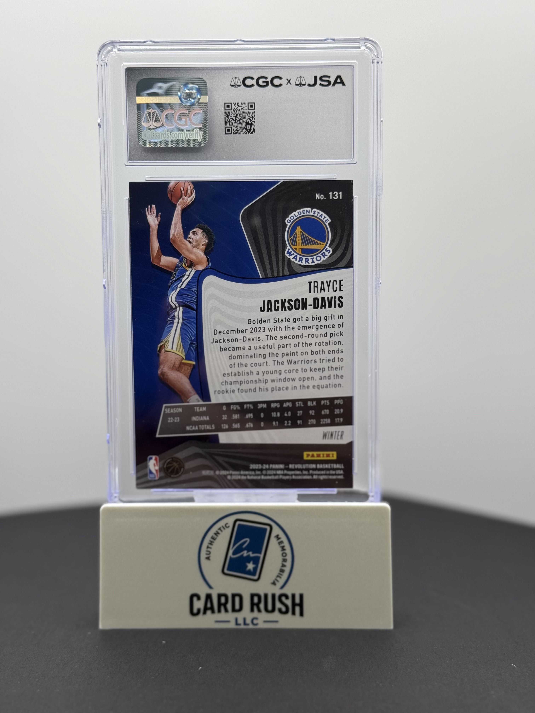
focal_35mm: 48
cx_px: 268
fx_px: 989
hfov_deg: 30.3
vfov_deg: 39.7
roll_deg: -0.1
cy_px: 356
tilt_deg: -15.0
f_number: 1.78
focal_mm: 6.76
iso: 50
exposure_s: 1/231
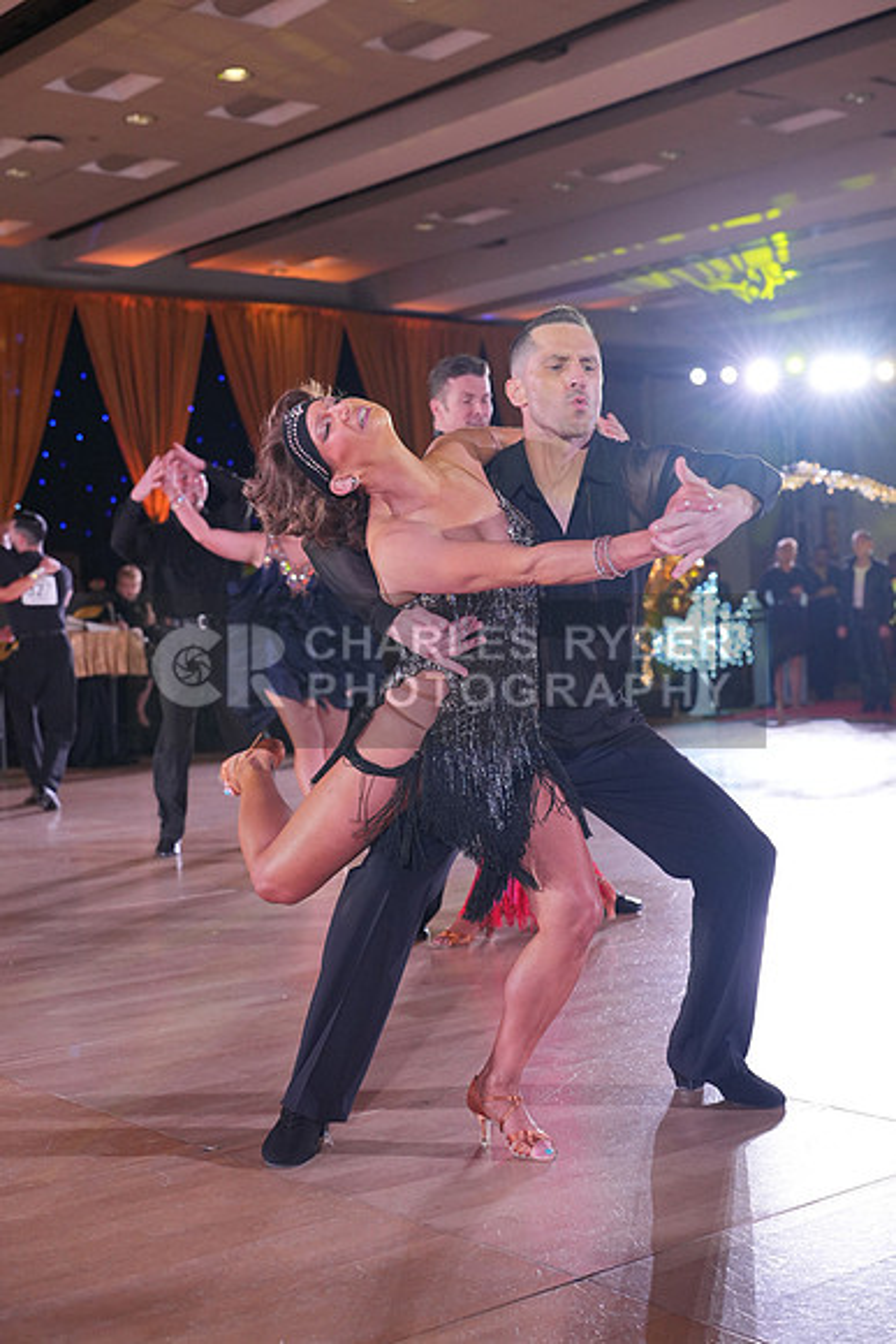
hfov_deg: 27.0
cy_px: 672
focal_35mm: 50
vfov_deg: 39.6
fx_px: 1865
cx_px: 448
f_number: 4
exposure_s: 1/400
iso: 2000
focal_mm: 50
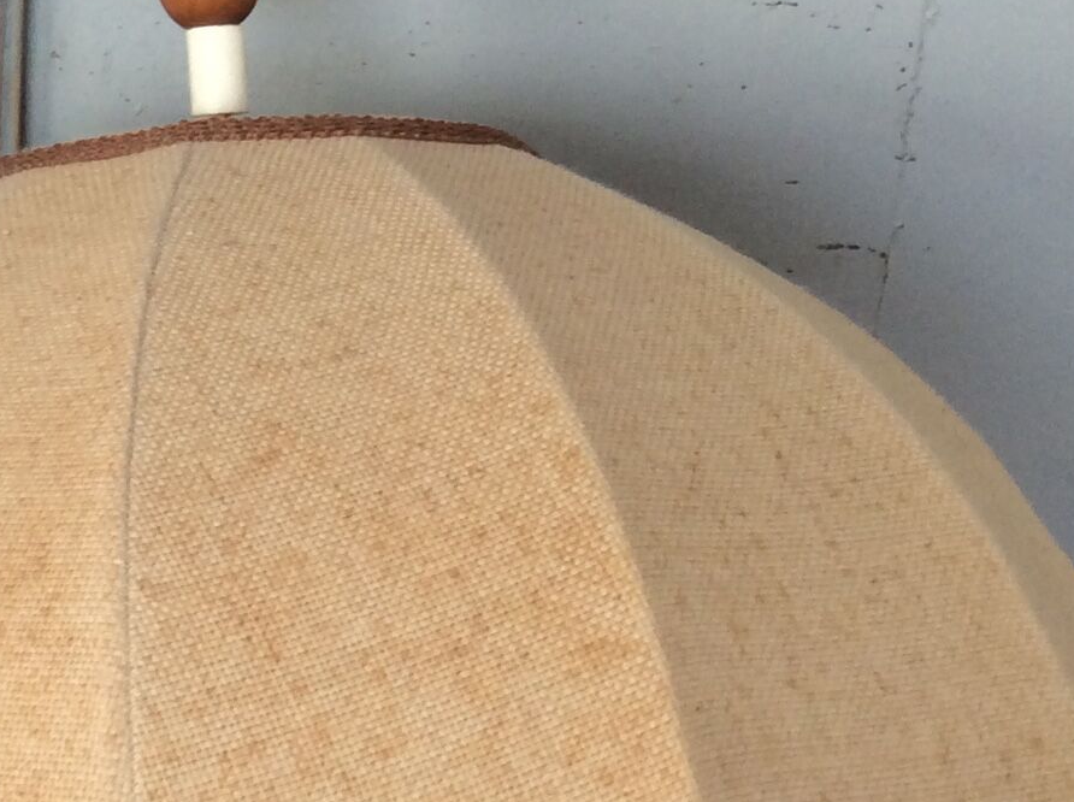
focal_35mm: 93
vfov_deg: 15.8
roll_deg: -1.6
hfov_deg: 20.6
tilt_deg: -22.7
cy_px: 478
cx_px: 84
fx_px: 2881
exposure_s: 1/25
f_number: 2.4
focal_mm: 3.3
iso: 50
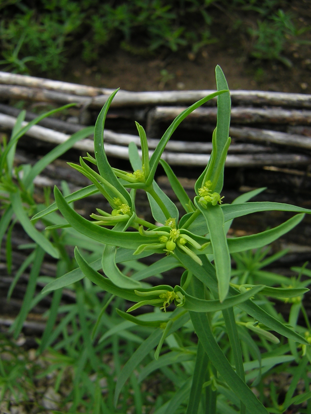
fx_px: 431
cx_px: 156
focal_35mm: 36
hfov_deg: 39.7
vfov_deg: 51.4
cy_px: 207
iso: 100
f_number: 5.2
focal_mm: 4.7
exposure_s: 1/175
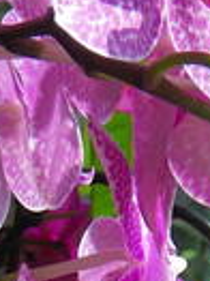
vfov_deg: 9.4
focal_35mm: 205
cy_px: 416
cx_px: 139
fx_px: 1661
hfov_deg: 7.2
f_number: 4.2
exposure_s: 1/100
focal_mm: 7.5
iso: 50
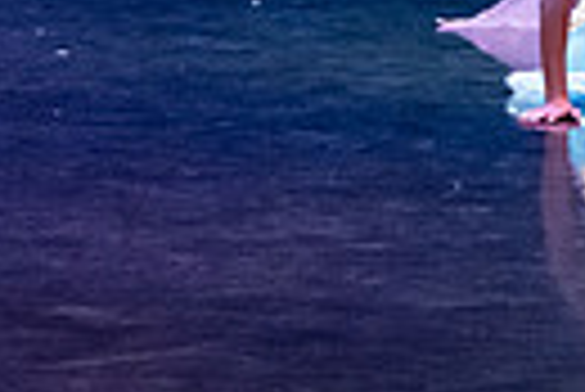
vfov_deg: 4.8
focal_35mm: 285
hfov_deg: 7.2
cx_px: -112
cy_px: -358
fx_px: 4636
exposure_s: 1/400
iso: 6400
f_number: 4
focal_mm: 64
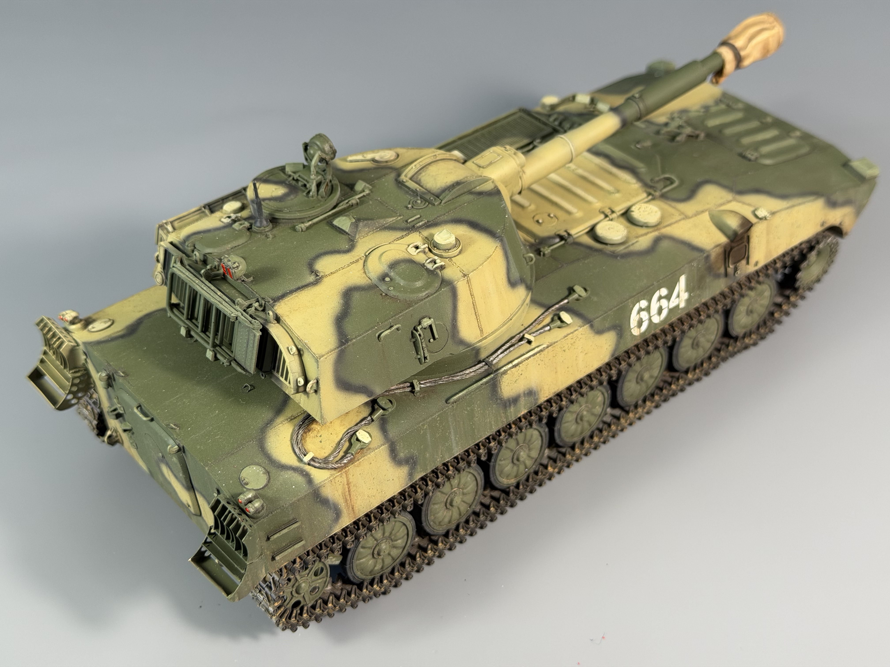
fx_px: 1234
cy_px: 334
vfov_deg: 30.3
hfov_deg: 39.7
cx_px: 445
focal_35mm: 48
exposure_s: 1/100
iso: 64
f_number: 1.78
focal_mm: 6.76
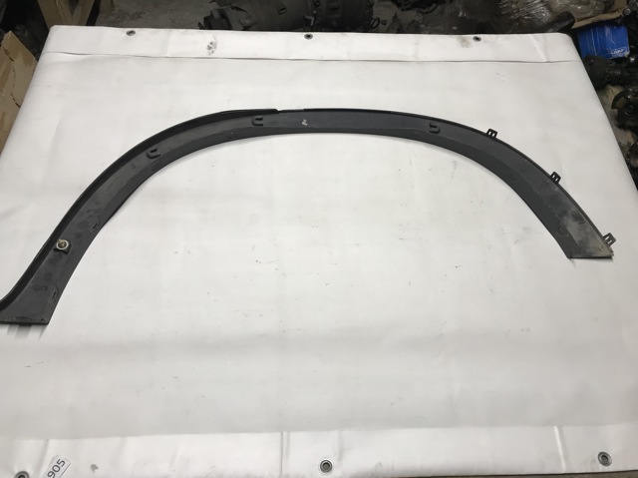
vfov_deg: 49.7
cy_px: 239
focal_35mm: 28
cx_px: 319
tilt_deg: -57.2
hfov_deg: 63.5
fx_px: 516
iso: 25
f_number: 1.8
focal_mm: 3.99
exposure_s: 1/50
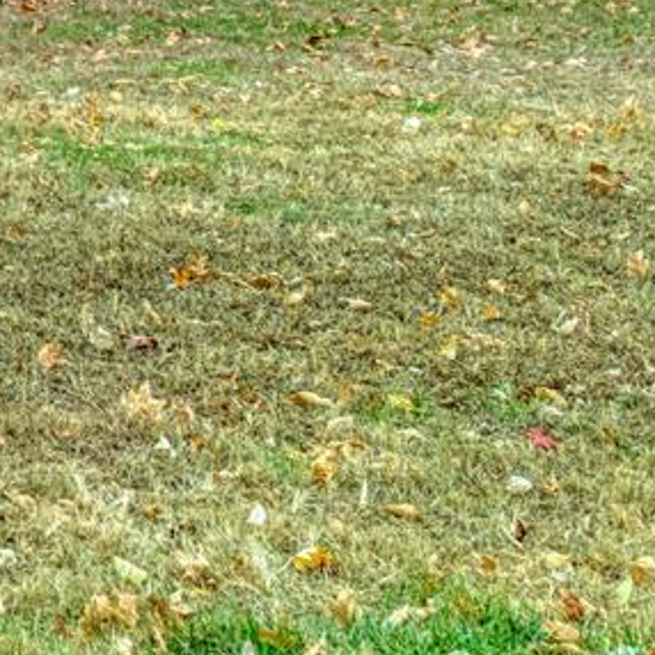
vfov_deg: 10.5
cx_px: -980
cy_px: -482
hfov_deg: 9.6
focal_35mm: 158
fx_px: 3382
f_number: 8
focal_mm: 26
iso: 800
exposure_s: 1/200
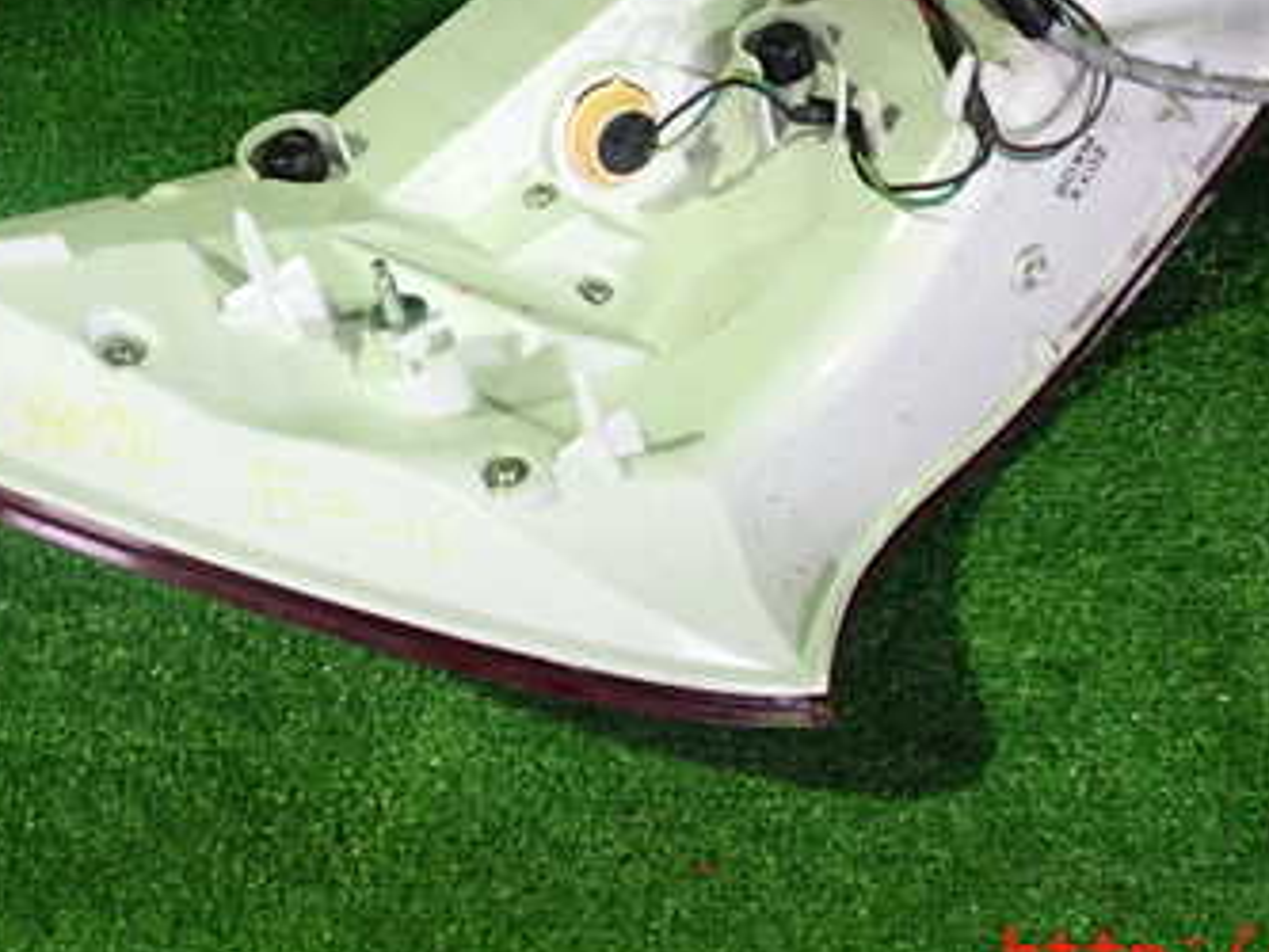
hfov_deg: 35.5
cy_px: 156
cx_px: 720
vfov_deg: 26.4
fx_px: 1980
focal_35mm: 54
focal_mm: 5.4
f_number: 2.3
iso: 640
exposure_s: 1/30
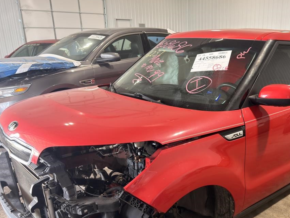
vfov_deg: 39.2
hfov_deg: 50.7
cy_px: 145
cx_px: 185
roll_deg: +0.6
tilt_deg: -18.7
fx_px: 302
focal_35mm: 36
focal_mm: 6.76
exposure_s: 1/72
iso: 125
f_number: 1.78
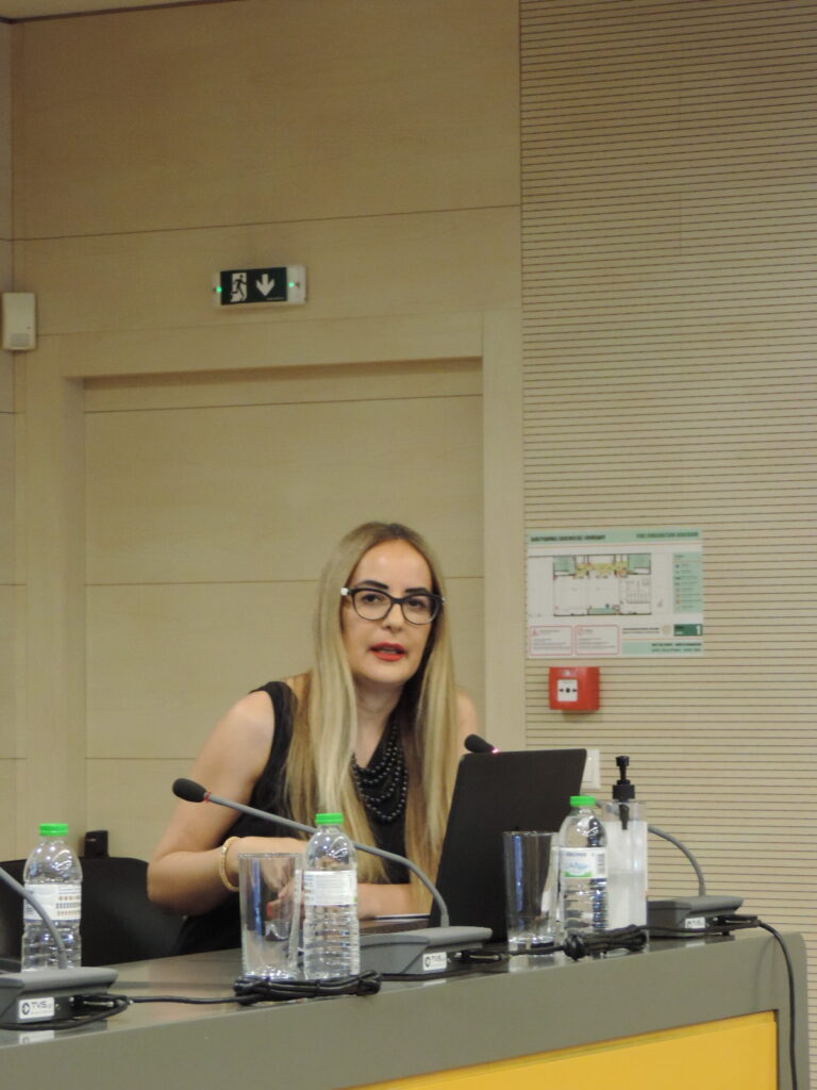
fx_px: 4248
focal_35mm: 135
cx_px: 408
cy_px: 545
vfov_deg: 14.6
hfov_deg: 11.0
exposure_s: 1/20
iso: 800
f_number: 4.3
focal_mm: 24
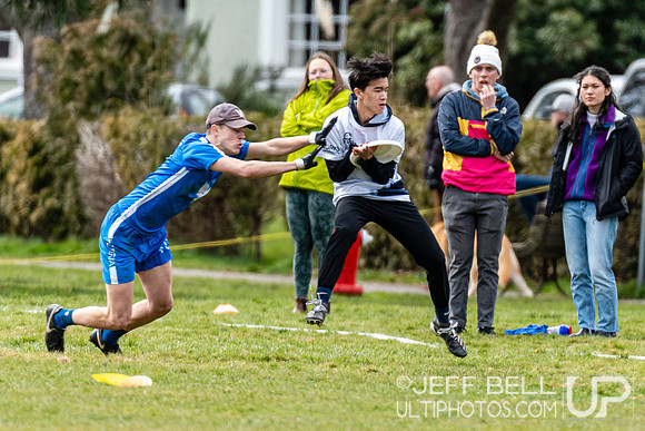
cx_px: 473
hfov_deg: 2.0
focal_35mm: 1024
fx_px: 18349
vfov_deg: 1.3
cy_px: 181
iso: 360
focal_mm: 400
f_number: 4
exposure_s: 1/1250
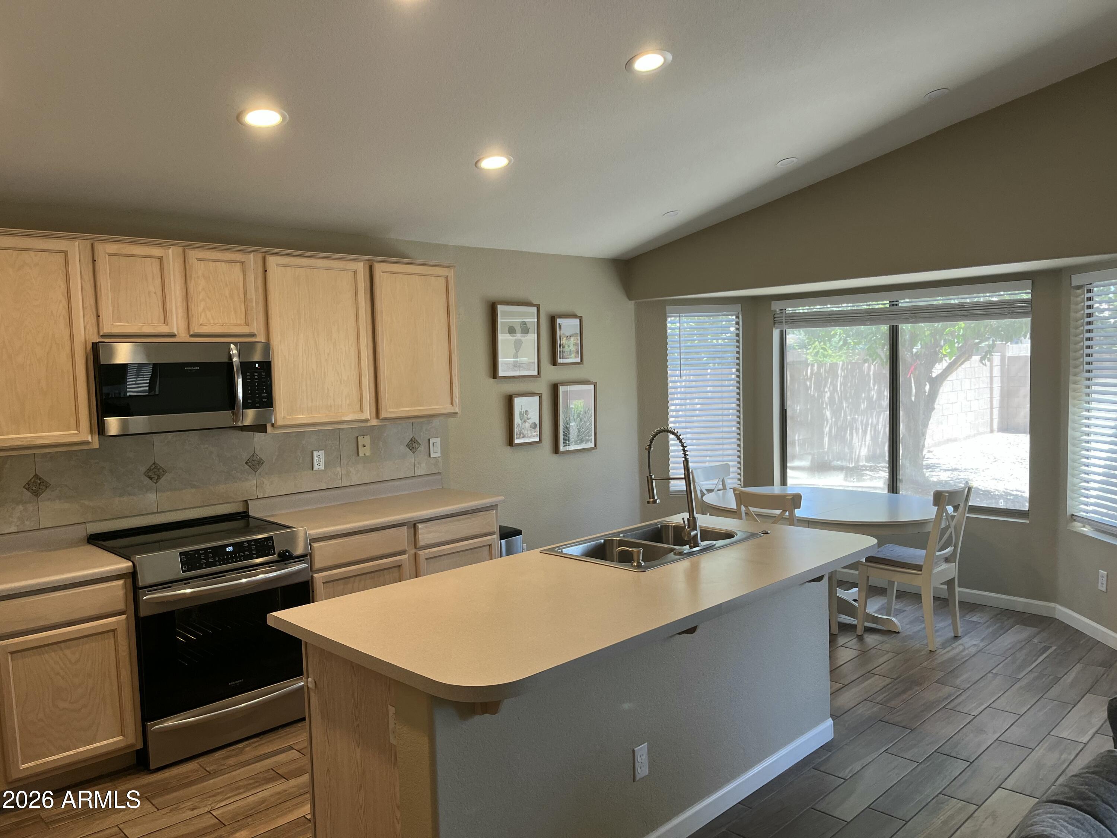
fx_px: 839
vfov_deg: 53.1
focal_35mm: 26
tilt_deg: -5.2
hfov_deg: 67.3
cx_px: 558
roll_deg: +2.1
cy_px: 419
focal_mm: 5.1
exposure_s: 1/120
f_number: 1.6
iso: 125
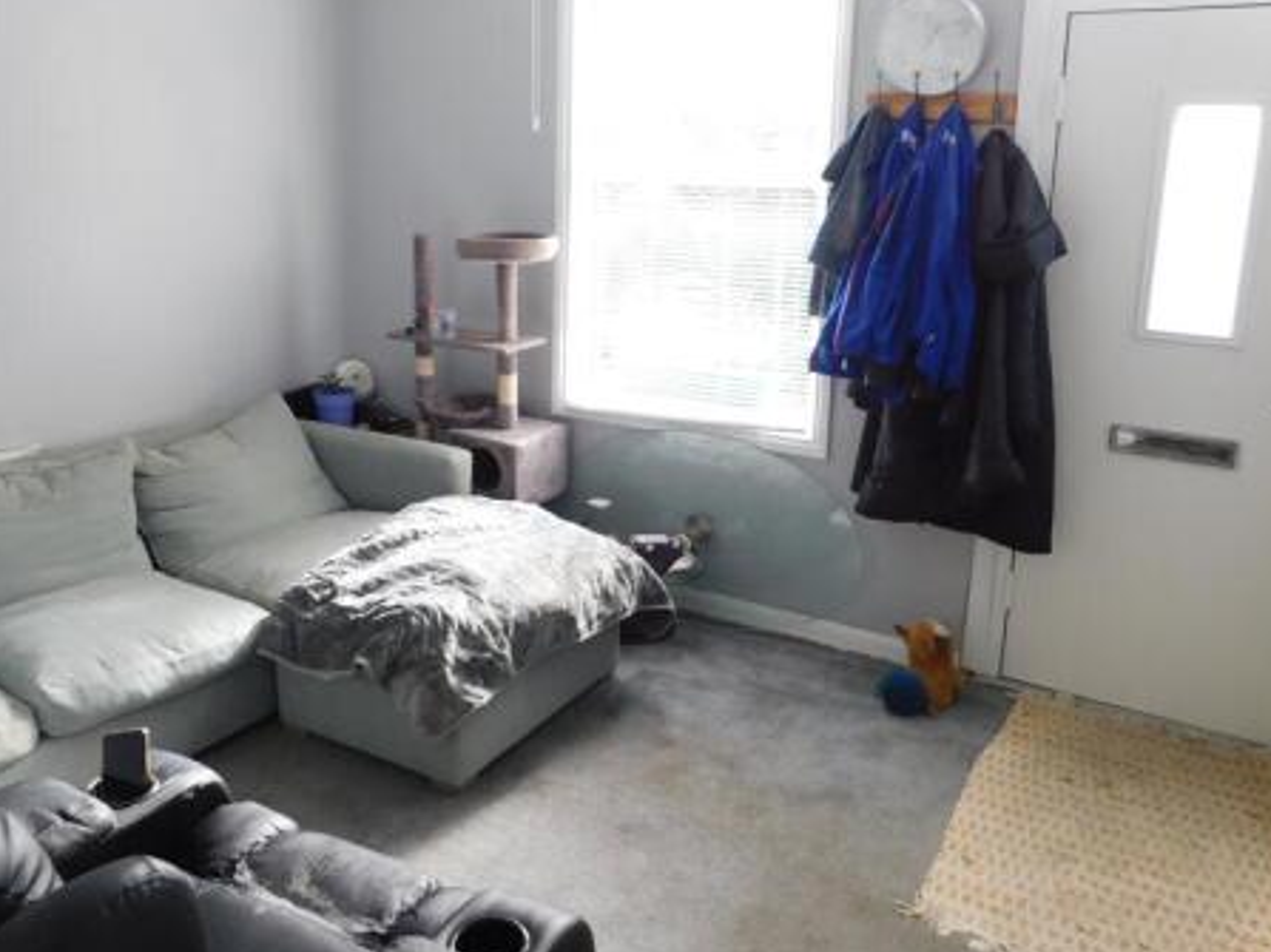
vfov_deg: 46.4
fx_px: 1101
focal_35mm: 30
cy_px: 359
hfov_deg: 59.7
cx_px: 539
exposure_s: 1/30
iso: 200
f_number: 3
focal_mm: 4
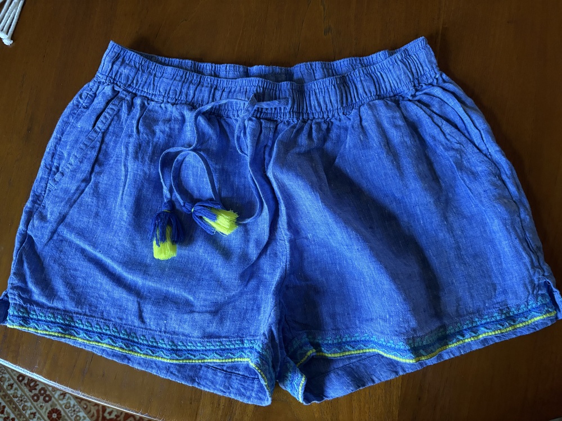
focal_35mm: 26
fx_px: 422
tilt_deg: -82.1
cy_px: 210
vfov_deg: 53.1
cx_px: 281
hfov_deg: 67.3
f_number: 1.6
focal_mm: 5.96
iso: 400
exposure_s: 1/60
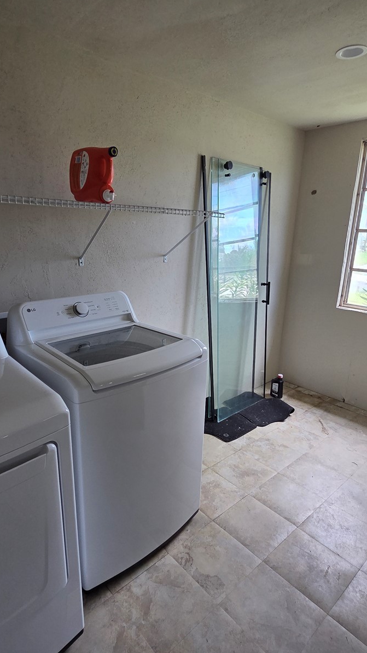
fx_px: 329
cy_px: 326
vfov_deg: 89.6
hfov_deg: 58.2
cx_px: 167
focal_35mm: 19
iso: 80
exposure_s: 1/120
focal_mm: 2.2
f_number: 2.2
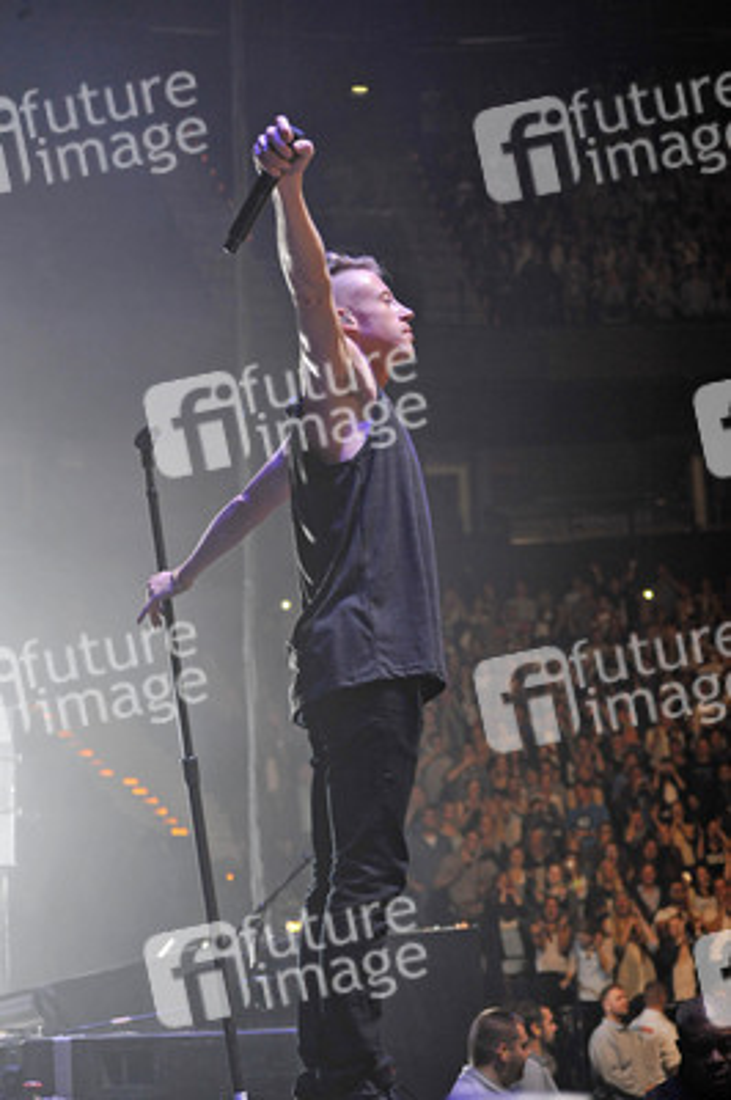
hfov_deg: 19.4
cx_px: 366
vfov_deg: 28.9
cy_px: 550
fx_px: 2136
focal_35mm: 70
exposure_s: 1/160
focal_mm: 70
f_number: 4.5
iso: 2500
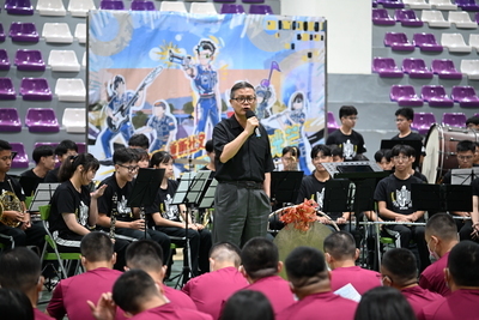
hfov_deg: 20.4
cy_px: 160
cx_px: 240
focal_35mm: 100
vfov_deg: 13.7
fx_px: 1331
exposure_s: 1/100
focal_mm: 100
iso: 1100
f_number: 2.8
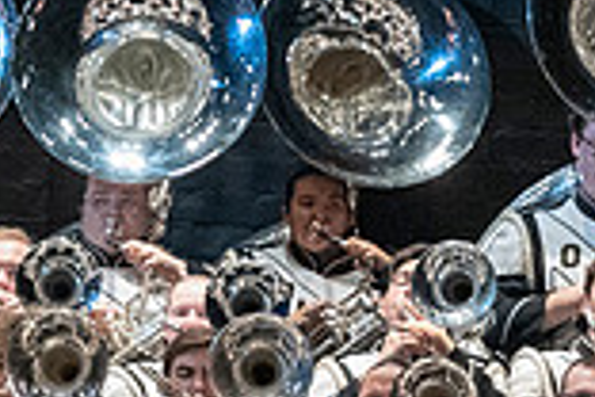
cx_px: 812
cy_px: 706
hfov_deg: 2.6
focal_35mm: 806
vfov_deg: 1.7
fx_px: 13320
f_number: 4
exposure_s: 1/500
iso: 4000
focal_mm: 145
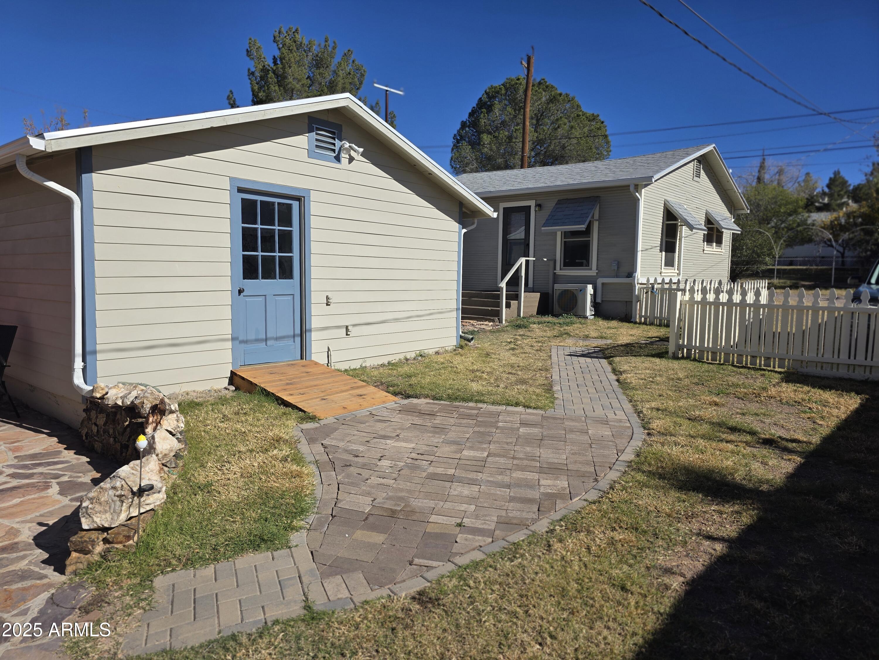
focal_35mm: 23
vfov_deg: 58.9
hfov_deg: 73.9
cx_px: 440
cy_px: 330
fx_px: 584
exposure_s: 1/1297
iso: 12
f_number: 1.7
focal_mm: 6.3
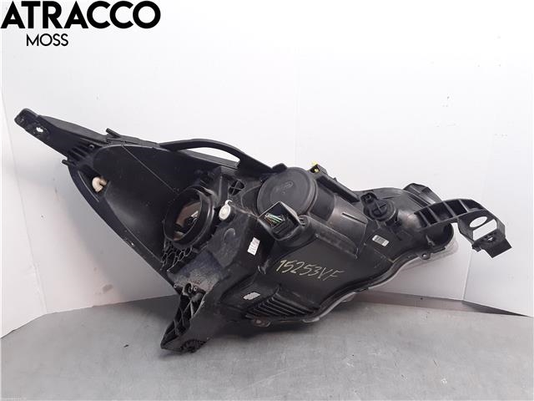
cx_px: 267
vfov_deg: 49.7
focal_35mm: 28
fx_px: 432
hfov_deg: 63.4
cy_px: 200
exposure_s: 1/100
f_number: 1.9
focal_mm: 2.91
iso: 100
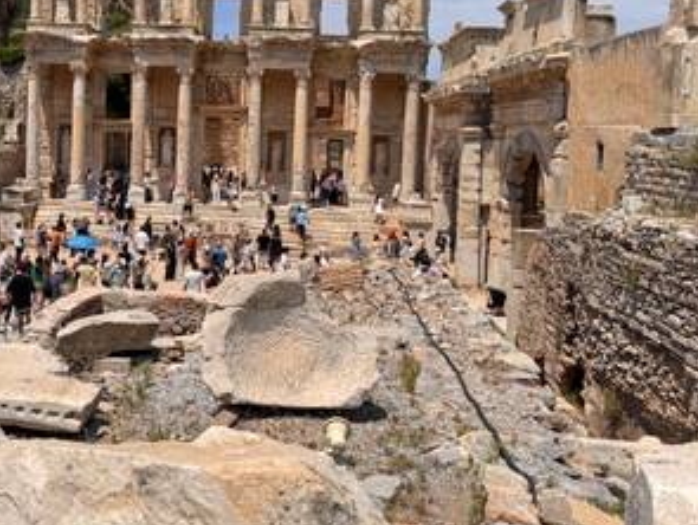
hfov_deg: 46.9
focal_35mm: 39
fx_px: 787
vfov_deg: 36.5
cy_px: 173
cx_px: 225
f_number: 1.78
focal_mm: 6.76
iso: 80
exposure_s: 1/7092
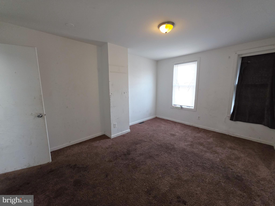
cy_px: 103
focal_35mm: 13
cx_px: 138
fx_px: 103
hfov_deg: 106.2
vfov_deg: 89.9
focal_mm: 2.2
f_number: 1.9
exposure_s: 1/30
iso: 320
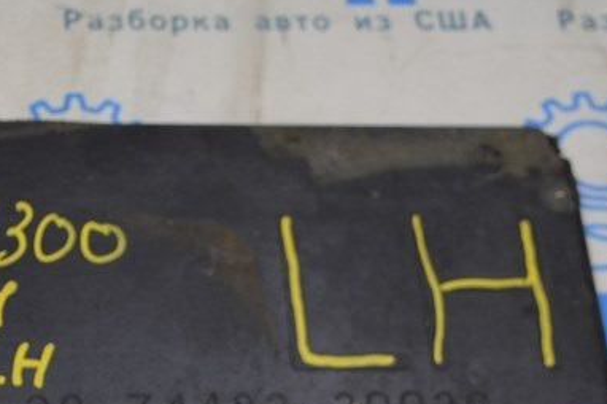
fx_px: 1421
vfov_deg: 15.8
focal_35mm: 84
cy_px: 435
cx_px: 97
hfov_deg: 23.7
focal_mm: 21
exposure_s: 1/60
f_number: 4
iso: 400
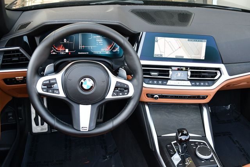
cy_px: 84
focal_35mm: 36
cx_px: 125
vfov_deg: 36.9
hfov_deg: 53.1
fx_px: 250
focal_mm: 18
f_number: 3.5
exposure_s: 1/250
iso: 720
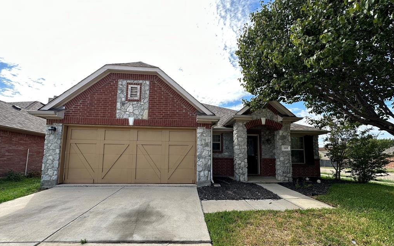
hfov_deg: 101.5
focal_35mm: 15
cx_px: 196
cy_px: 143
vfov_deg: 74.2
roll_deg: -1.7
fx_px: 161
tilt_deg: +4.8
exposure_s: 1/690
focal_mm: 2.22
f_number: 2.2
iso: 50
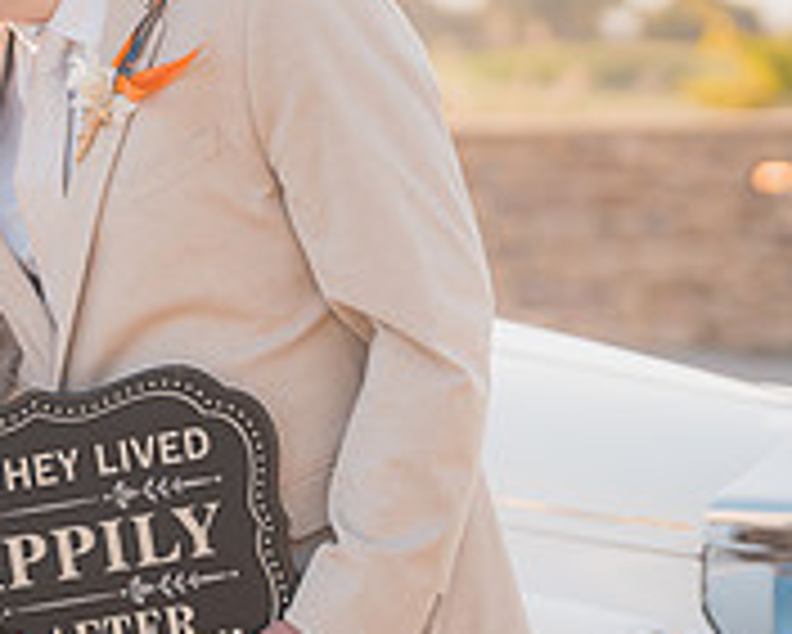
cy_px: 133
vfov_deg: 9.9
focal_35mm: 155
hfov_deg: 12.4
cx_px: 194
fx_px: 3635
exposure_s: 1/5000
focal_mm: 50
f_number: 1.2
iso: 200
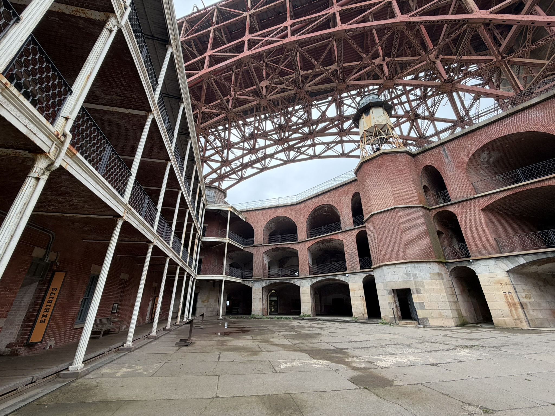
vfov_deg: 85.7
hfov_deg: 102.1
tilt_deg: +22.8
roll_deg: +0.4
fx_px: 224
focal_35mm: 14
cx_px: 278
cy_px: 208
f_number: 2.2
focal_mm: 2.22
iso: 50
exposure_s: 1/400
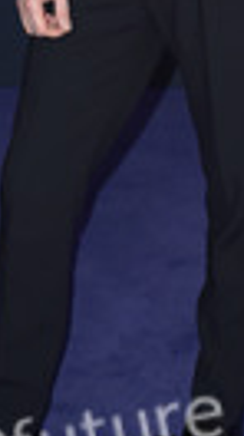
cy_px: -20
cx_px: 163
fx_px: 1649
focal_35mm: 143
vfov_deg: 14.7
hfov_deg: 8.5
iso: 500
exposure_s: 1/250
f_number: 6.3
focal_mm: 45
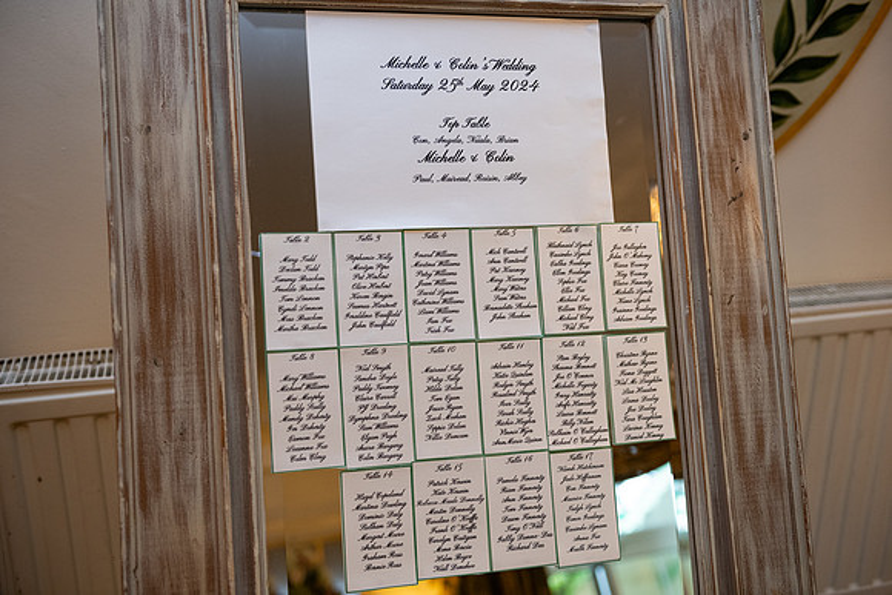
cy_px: 298
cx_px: 446
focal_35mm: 38
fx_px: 942
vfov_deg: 35.1
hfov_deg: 50.7
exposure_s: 1/160
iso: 800
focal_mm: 38
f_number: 3.5
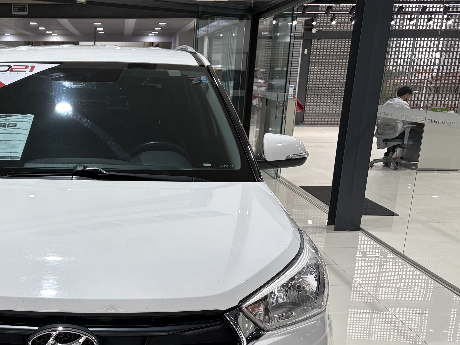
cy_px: 302
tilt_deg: -18.4
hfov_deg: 36.0
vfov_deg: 27.6
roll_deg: +0.1
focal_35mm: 51
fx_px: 678
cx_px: 82
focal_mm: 5.96
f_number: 1.6
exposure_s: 1/120
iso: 80
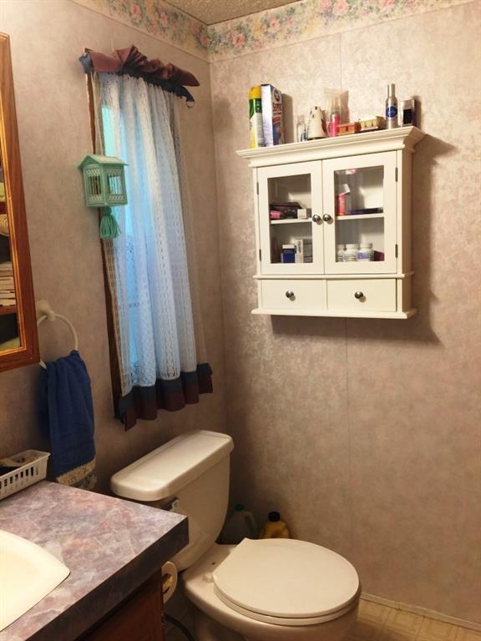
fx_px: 537
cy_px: 320
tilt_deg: -8.5
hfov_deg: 48.2
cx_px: 240
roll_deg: +2.9
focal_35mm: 29
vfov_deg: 61.7
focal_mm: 4.15
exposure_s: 1/15
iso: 32
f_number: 2.2
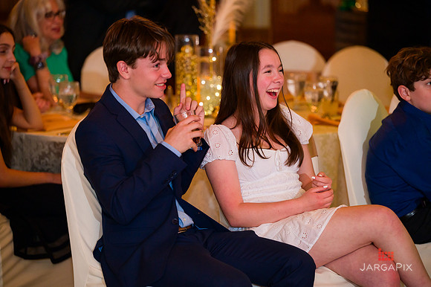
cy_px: 144
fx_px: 1737
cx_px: 216
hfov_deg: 14.1
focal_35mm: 145
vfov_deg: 9.4
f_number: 3.2
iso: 1600
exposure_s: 1/200
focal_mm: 145
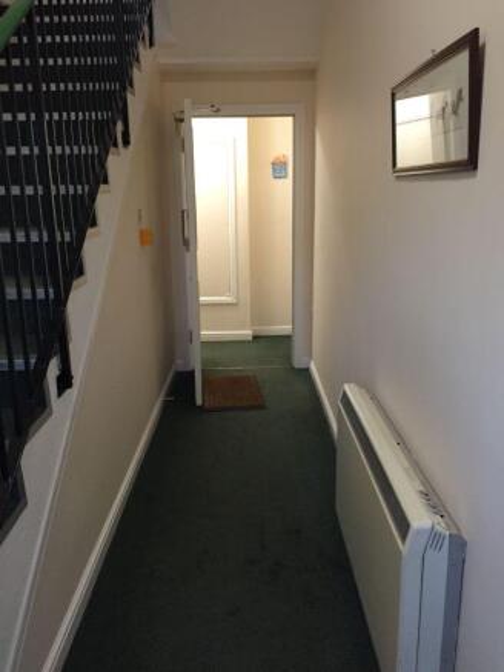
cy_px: 336
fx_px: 563
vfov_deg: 61.6
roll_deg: +2.5
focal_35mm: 29
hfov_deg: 48.2
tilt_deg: -15.0
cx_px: 252
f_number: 2.2
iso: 250
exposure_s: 1/33
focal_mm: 4.15
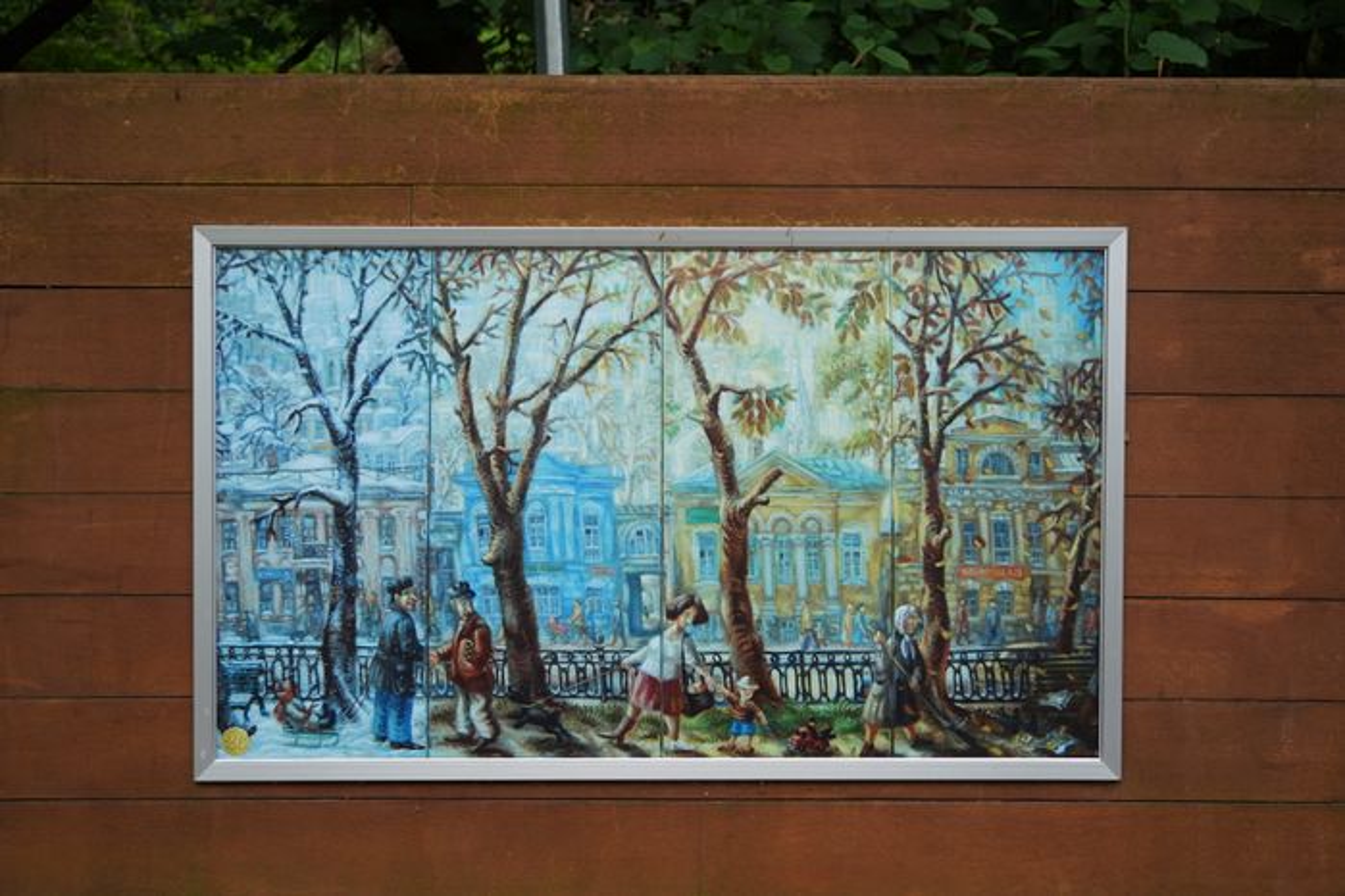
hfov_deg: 48.5
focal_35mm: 40
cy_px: 448
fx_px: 1494
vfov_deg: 33.4
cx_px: 672
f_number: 4
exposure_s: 1/160
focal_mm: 40
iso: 200
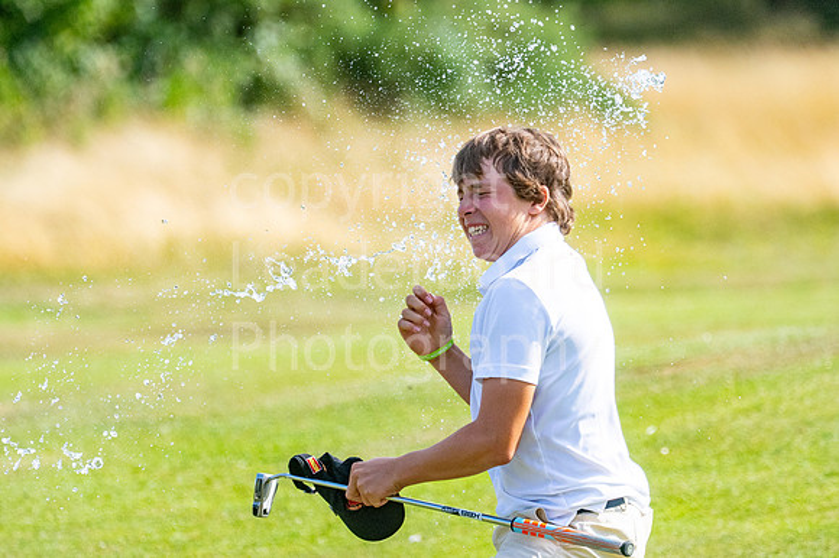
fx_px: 13227
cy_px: 267
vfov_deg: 2.4
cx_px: 529
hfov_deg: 3.6
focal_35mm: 568
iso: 500
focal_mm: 300
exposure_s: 1/6400
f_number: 4
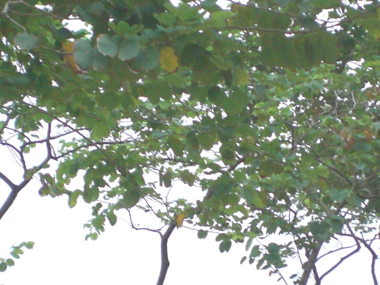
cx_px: 239
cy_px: 224
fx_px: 988
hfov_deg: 21.7
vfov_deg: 16.3
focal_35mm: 90
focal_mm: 6.3
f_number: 3.1
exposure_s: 1/30
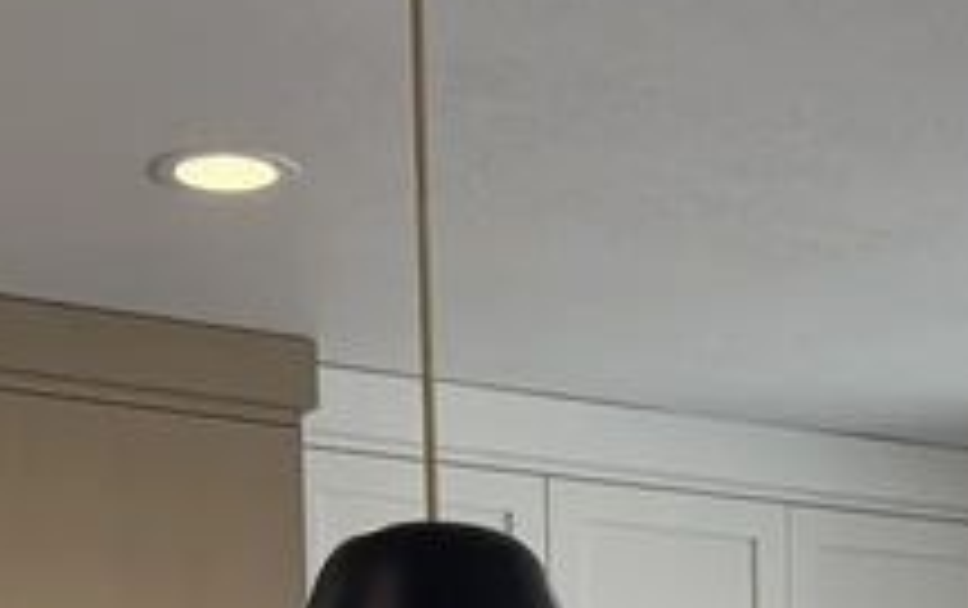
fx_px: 3196
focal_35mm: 121
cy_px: 1450
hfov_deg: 17.2
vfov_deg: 9.6
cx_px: 675
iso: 200
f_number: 1.78
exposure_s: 1/240
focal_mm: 6.76
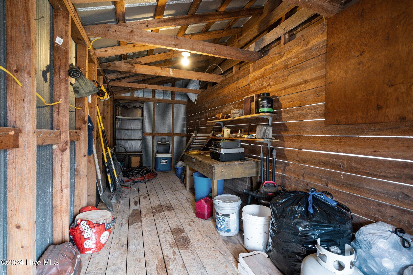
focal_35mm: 16
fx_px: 184
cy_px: 138
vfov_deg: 73.7
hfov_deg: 96.7
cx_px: 206
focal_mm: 16
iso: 100
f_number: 8
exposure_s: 2.5
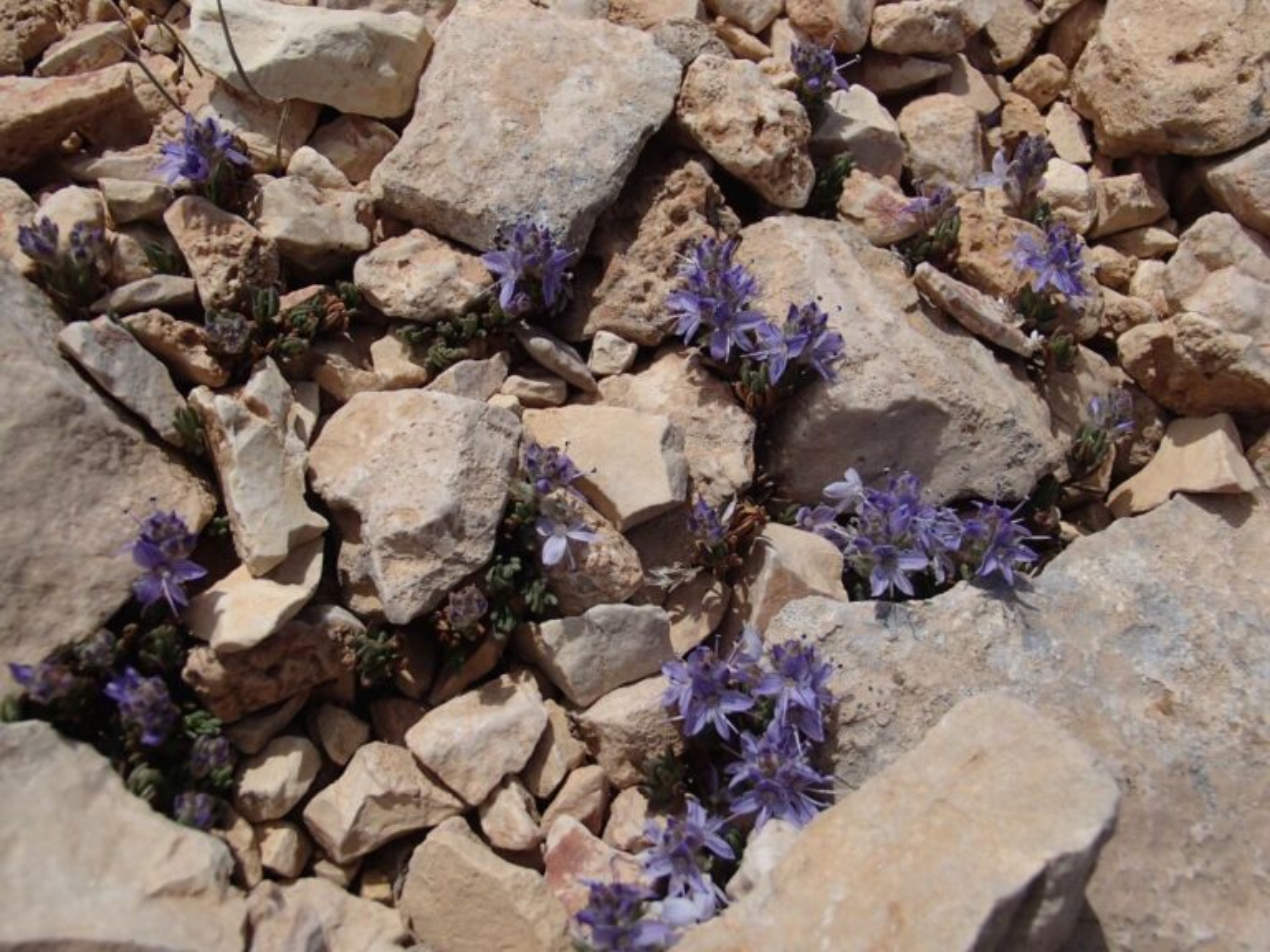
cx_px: 635
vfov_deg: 38.7
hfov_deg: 50.1
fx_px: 1357
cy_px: 476
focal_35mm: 37
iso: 100
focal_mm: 6.64
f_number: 13
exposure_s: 1/200
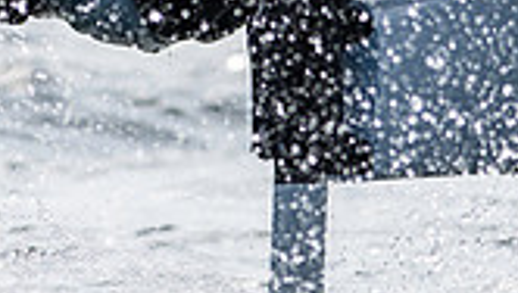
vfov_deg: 0.7
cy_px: -195
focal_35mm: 1643
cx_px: 215
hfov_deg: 1.3
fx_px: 22603
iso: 200
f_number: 5
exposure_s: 1/3200
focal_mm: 300
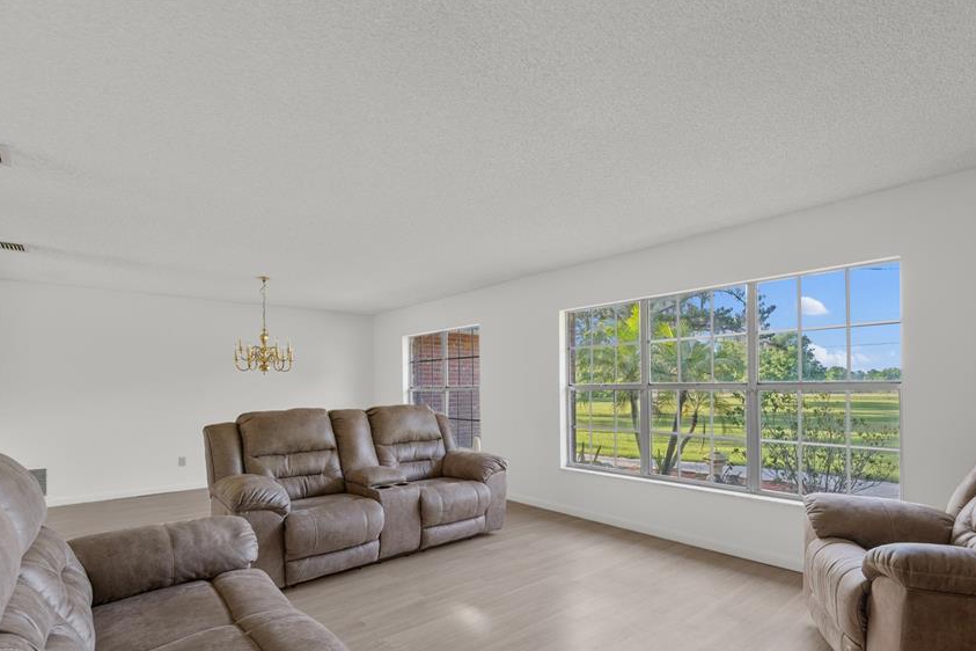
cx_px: 548
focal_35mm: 17
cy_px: 379
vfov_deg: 70.0
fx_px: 461
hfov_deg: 92.8
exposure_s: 1/8
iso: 320
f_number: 8
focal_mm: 14
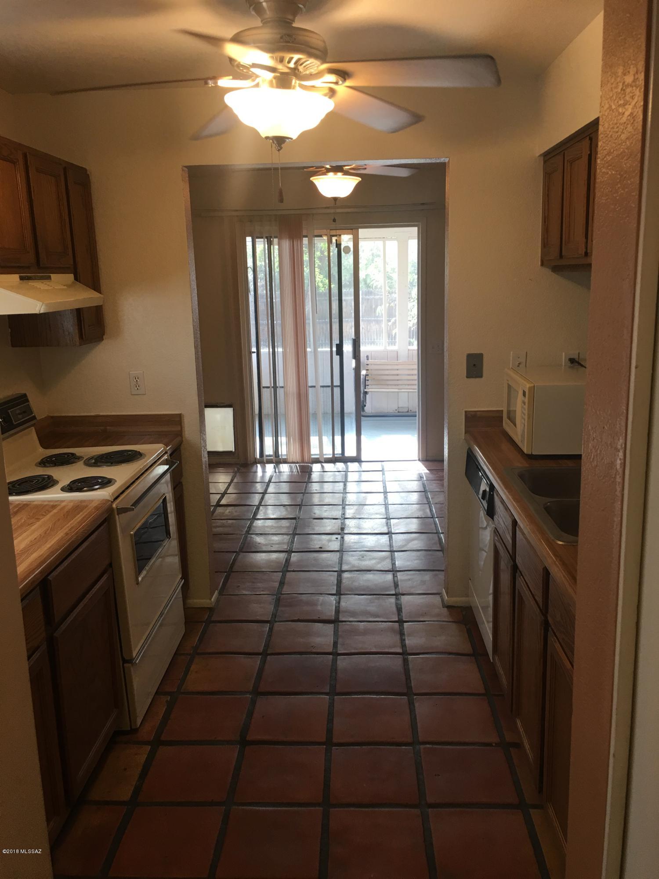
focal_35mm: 29
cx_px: 330
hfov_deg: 48.2
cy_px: 440
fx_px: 736
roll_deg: +1.1
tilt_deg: -9.9
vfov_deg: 61.7
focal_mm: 4.15
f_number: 2.2
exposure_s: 1/33
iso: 32
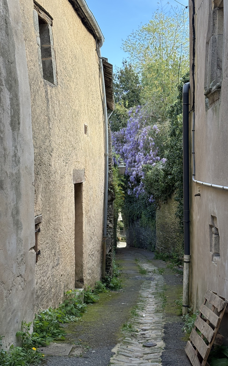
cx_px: 120
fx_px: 557
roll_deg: +0.2
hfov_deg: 23.1
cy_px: 183
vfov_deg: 36.3
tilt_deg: -2.2
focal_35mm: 56
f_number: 1.6
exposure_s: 1/388
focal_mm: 5.96
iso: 50
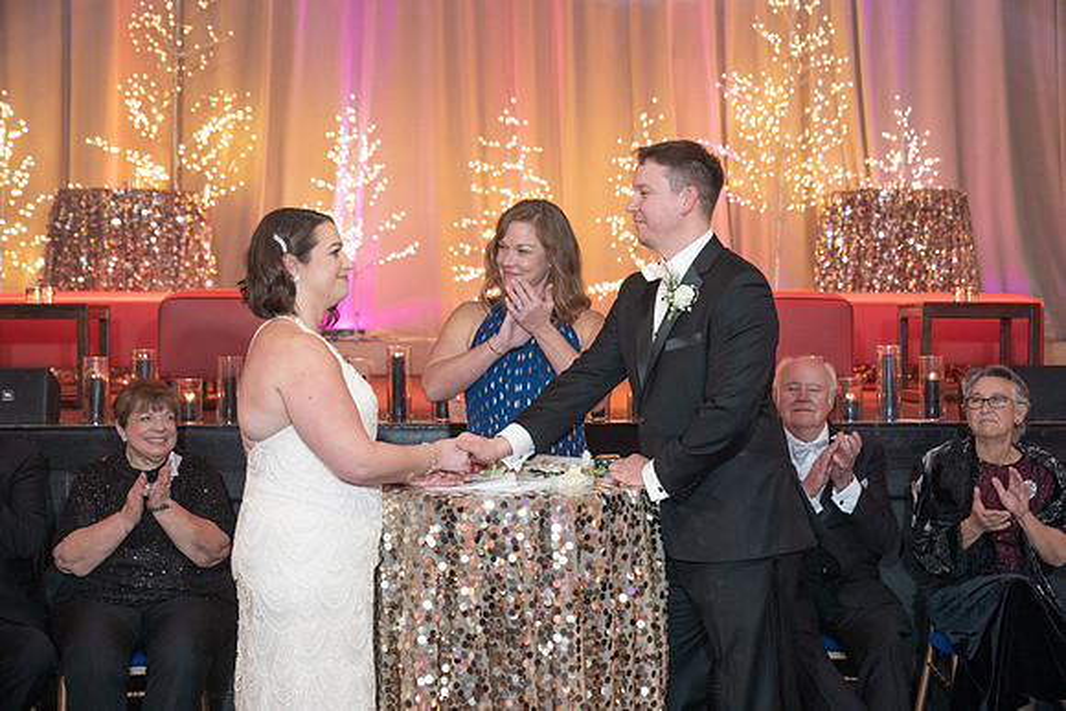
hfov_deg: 28.8
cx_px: 533
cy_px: 356
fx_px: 2073
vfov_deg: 19.5
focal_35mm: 70
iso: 4000
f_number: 4
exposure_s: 1/125
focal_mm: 70
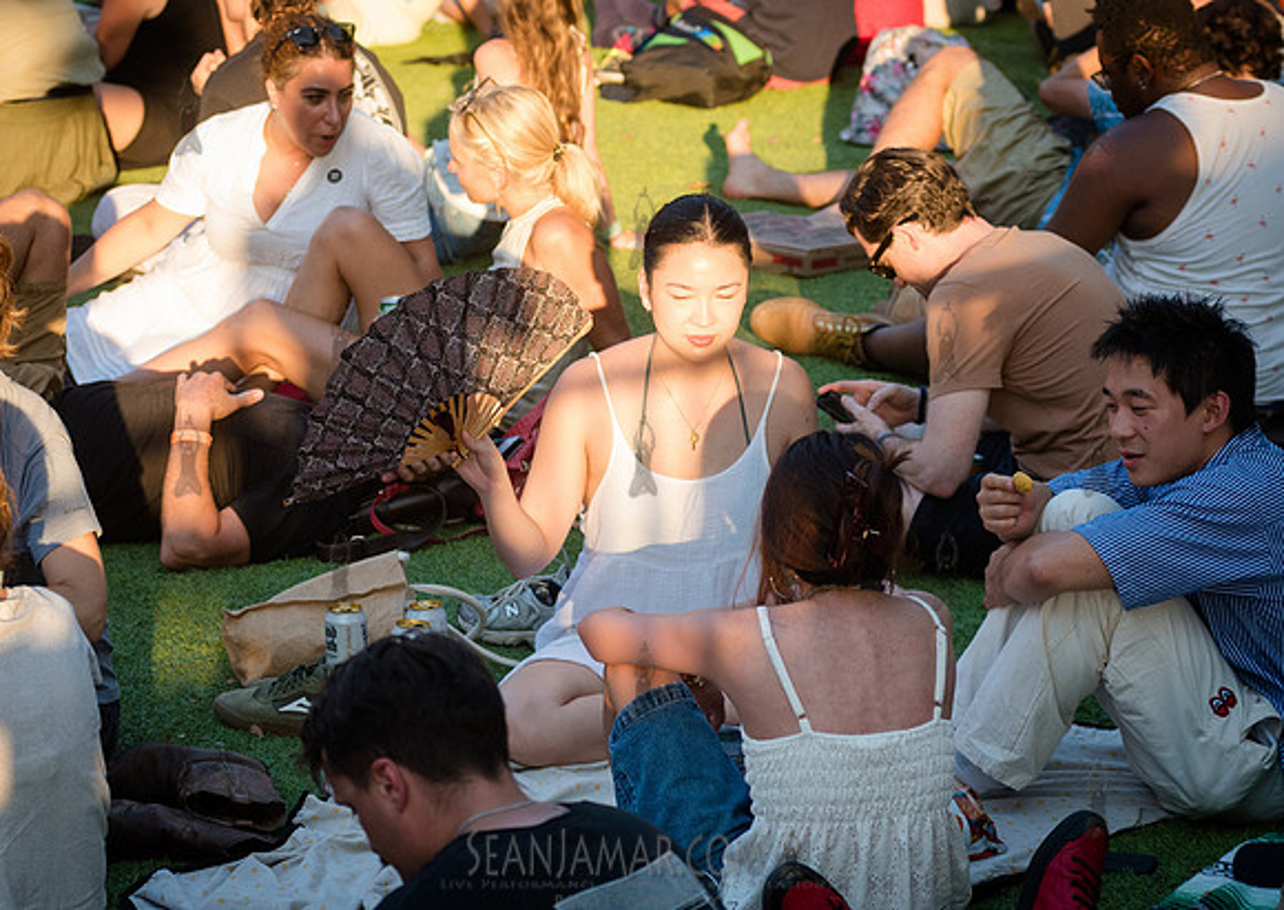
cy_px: 461
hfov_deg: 15.6
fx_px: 4686
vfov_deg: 11.1
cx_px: 619
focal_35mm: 129
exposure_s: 1/1250
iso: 1000
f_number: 4
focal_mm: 86
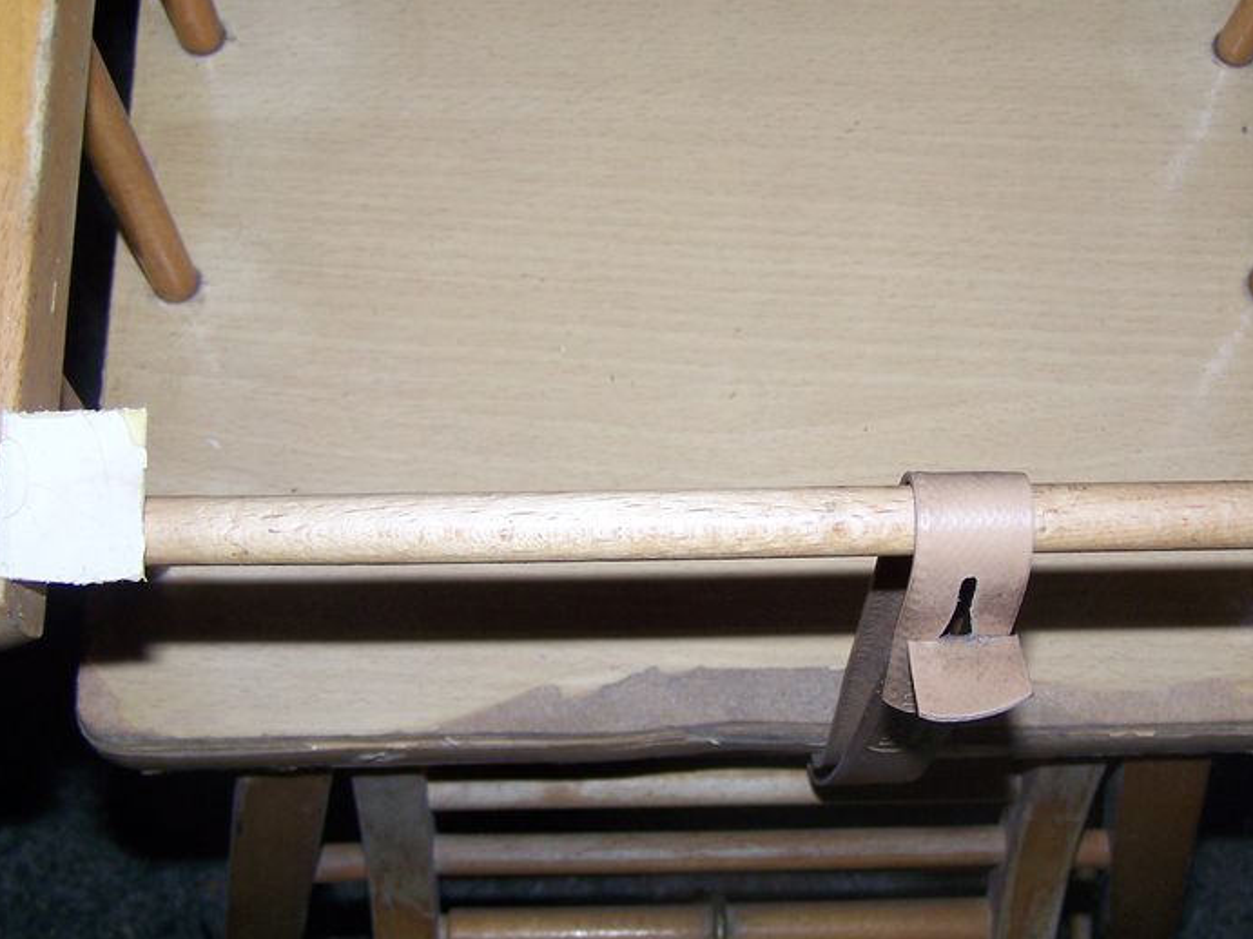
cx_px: 783
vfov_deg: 26.5
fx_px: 1990
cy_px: 488
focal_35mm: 55
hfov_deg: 34.8
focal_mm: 6.3
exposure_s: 1/60
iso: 80
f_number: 2.8
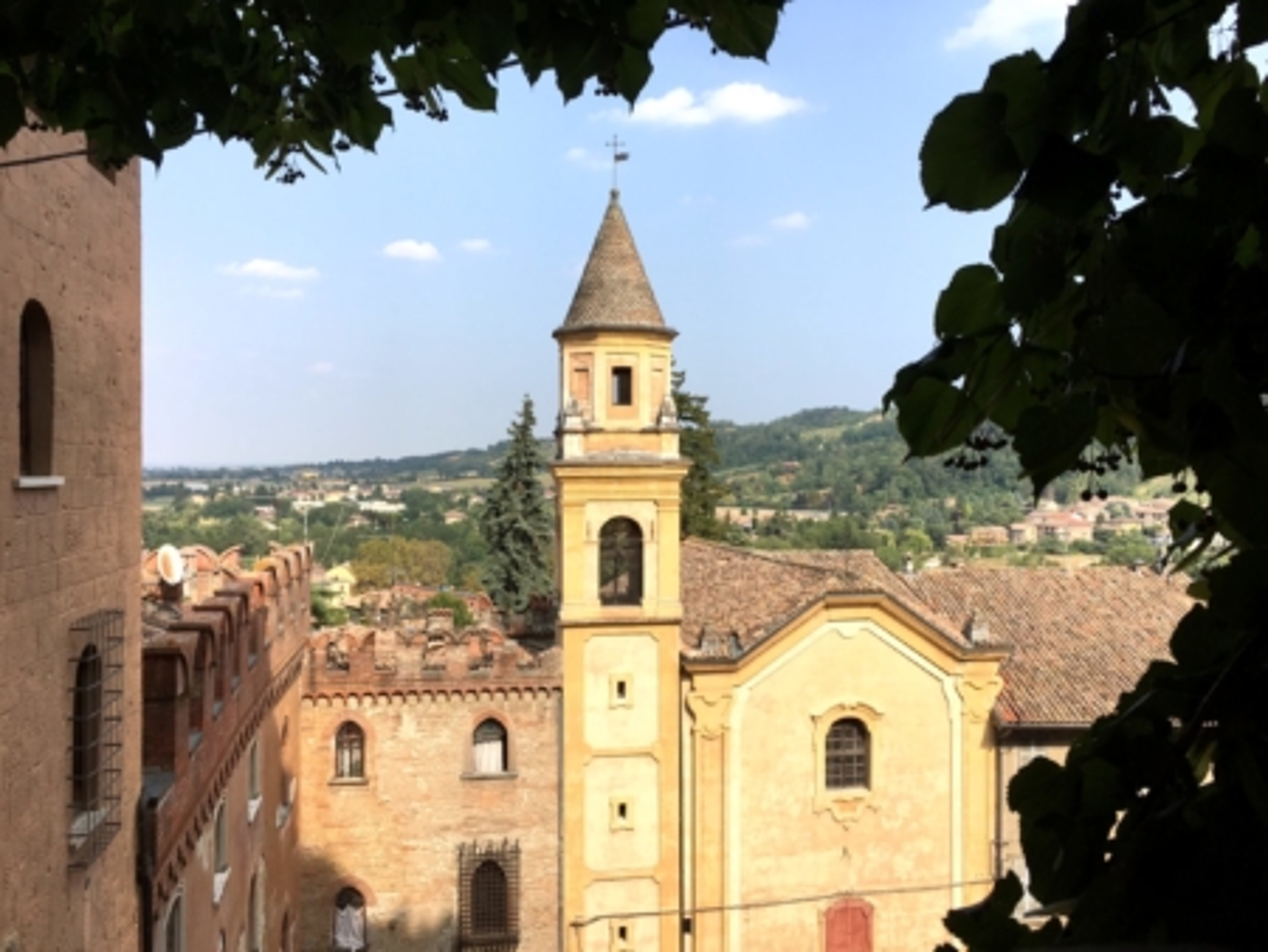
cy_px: 476
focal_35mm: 29
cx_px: 634
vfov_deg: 48.3
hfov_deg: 61.6
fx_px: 1063
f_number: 2.2
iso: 25
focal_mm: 4.15
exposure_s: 1/1282
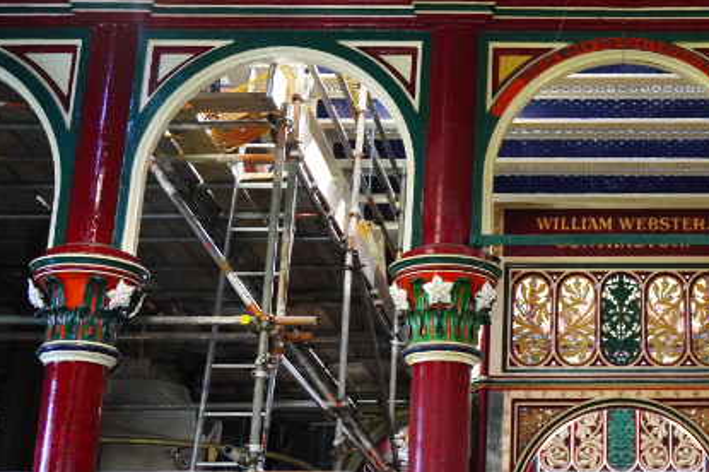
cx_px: 649
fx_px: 1594
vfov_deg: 16.7
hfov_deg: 24.3
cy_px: 97
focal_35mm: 81
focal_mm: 28
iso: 3200
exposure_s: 1/60
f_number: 4.5
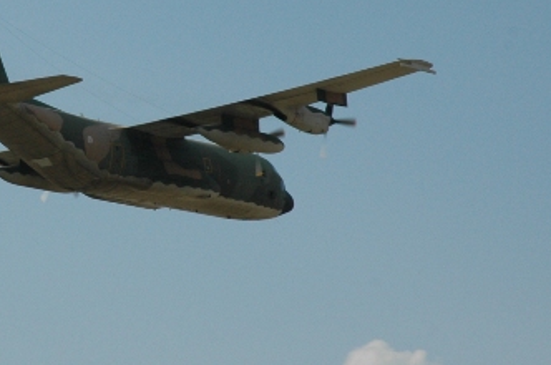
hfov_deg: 8.1
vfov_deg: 5.4
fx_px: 3865
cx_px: 111
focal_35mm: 253
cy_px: 115
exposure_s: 1/500
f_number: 11
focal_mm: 70
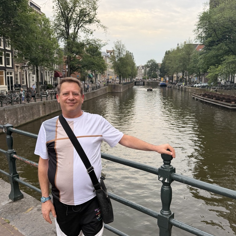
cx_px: 135
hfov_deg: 55.4
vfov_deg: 55.6
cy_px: 120
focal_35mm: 29
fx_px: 224
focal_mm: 6.76
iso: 100
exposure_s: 1/178
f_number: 1.78
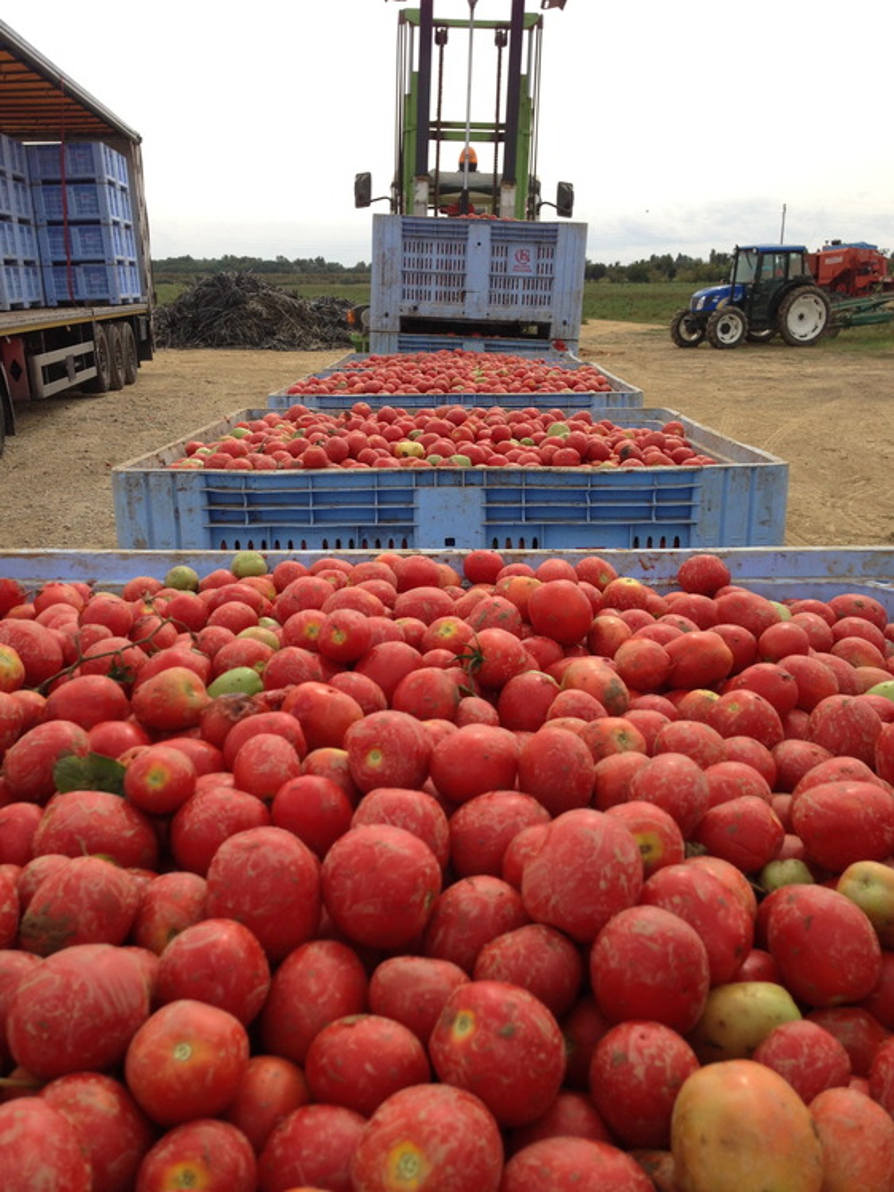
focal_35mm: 33
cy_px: 596
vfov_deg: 55.3
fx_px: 1136
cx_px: 447
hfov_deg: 43.0
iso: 50
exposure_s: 1/1355
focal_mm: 4.13
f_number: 2.4
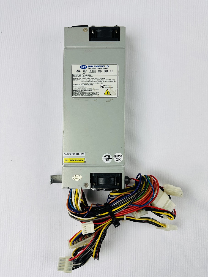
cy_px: 138
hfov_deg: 56.8
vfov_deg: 71.6
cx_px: 104
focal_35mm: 24
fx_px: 192
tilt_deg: -88.3
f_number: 1.78
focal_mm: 6.86
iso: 64
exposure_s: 1/120
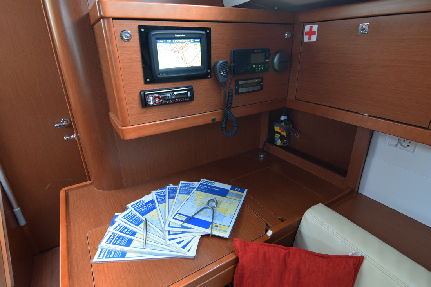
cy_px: 144
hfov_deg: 85.4
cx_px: 216
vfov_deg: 63.2
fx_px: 233
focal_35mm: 20
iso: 1600
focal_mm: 13
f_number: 4.5
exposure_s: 1/80
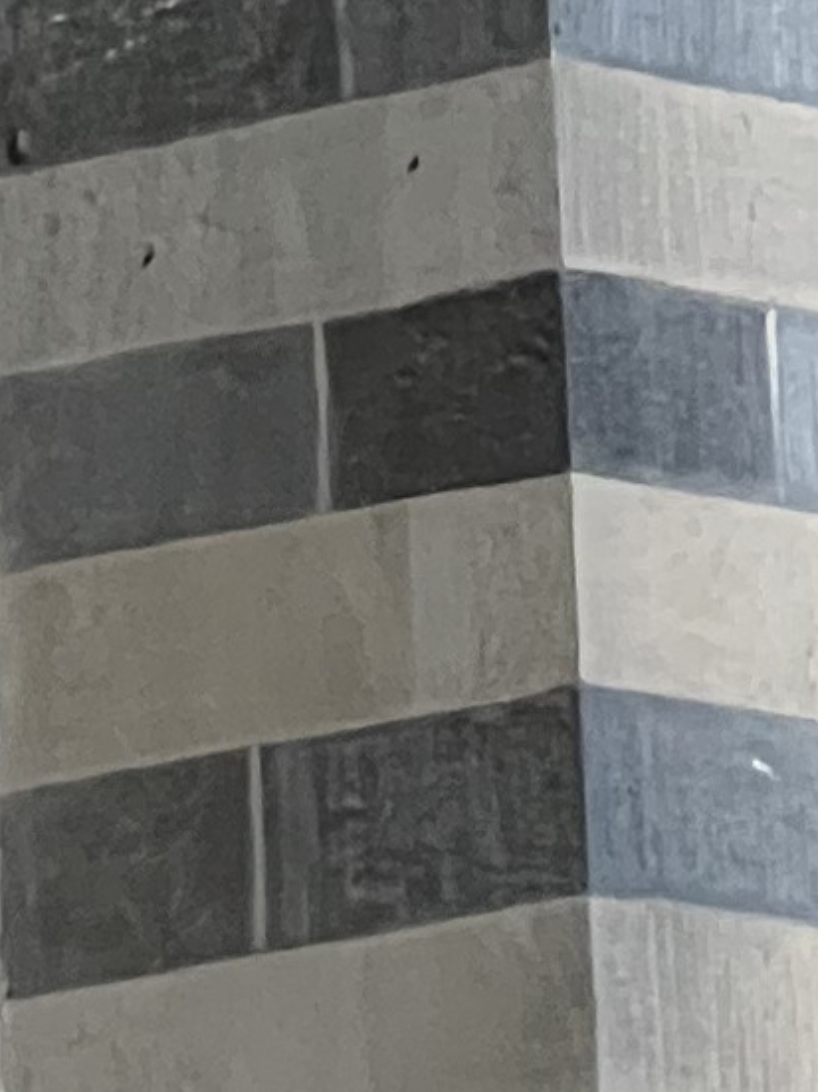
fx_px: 17620
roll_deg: +1.3
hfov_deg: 2.6
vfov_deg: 3.5
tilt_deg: +13.9
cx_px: -1721
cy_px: 1776
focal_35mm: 559
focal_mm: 9
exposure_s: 1/50
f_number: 2.8
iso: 320
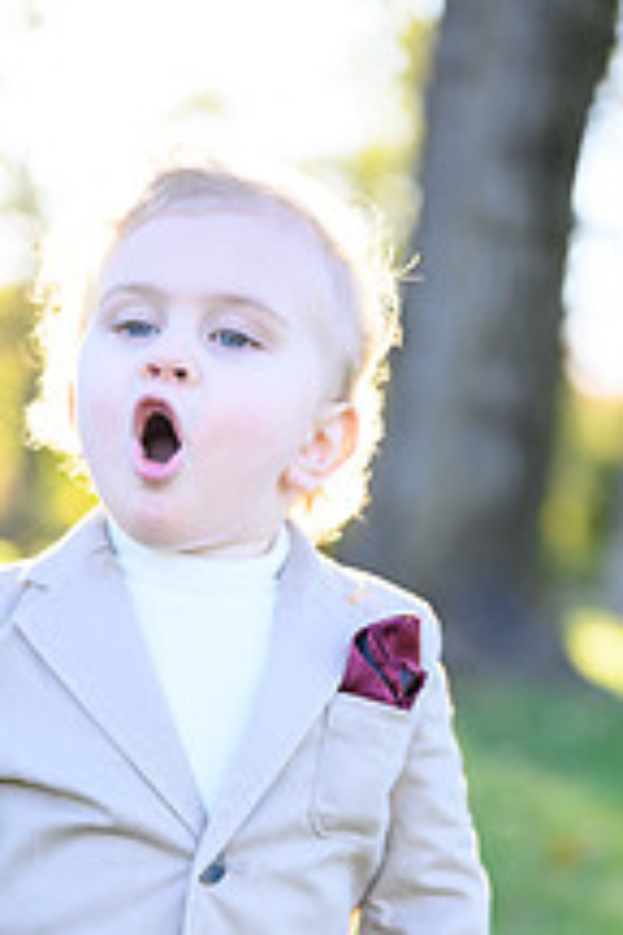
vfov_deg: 19.2
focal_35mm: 104
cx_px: 193
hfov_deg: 13.1
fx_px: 2699
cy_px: 870
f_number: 2
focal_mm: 50
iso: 320
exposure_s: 1/800
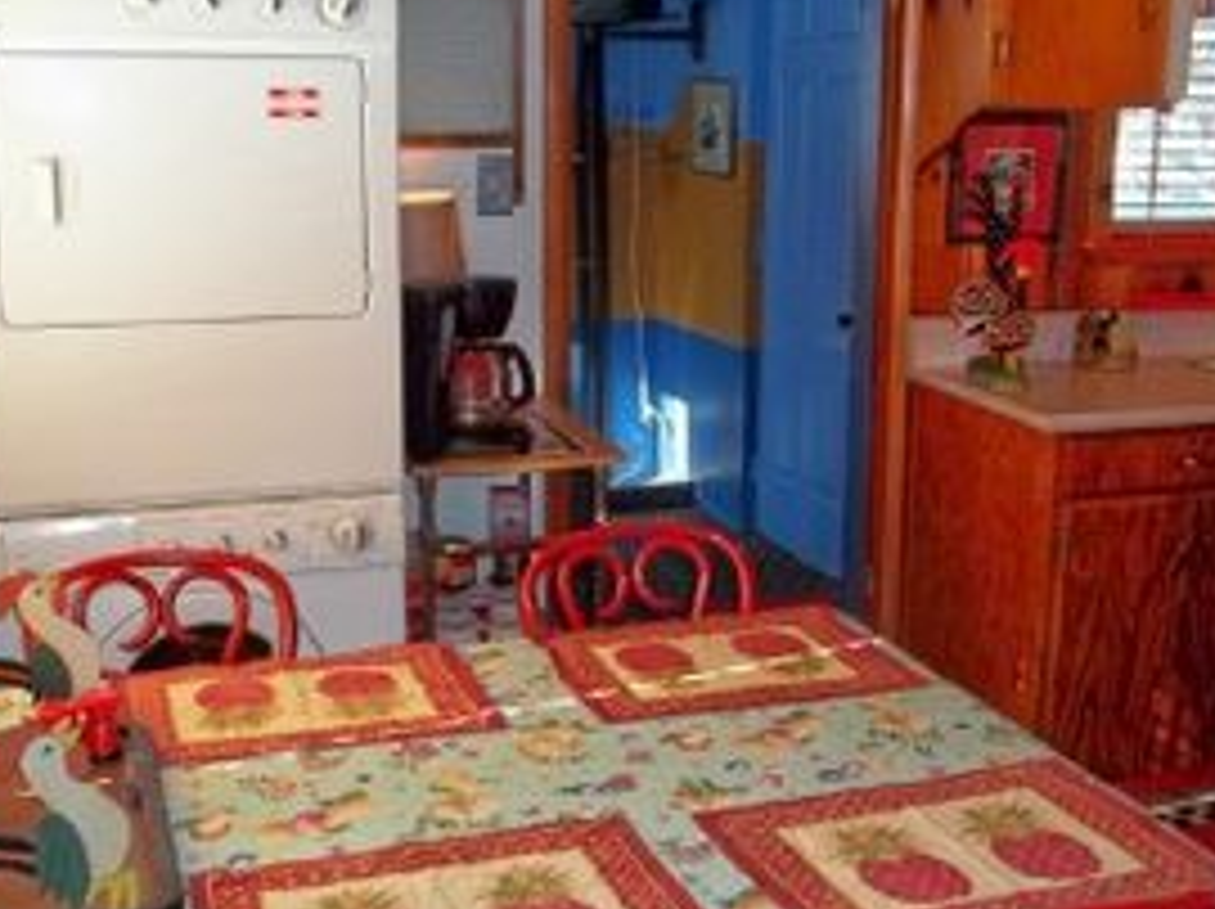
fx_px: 1578
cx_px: 621
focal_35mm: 45
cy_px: 472
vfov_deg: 32.1
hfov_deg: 42.1
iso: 64
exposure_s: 1/30
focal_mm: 5.9
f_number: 3.3
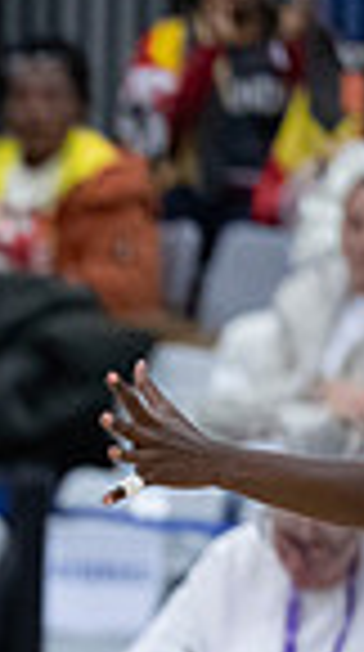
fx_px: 17198
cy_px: 888
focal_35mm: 997
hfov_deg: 1.2
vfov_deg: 2.2
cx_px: -664
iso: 4000
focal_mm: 200
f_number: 3.2
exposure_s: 1/1000
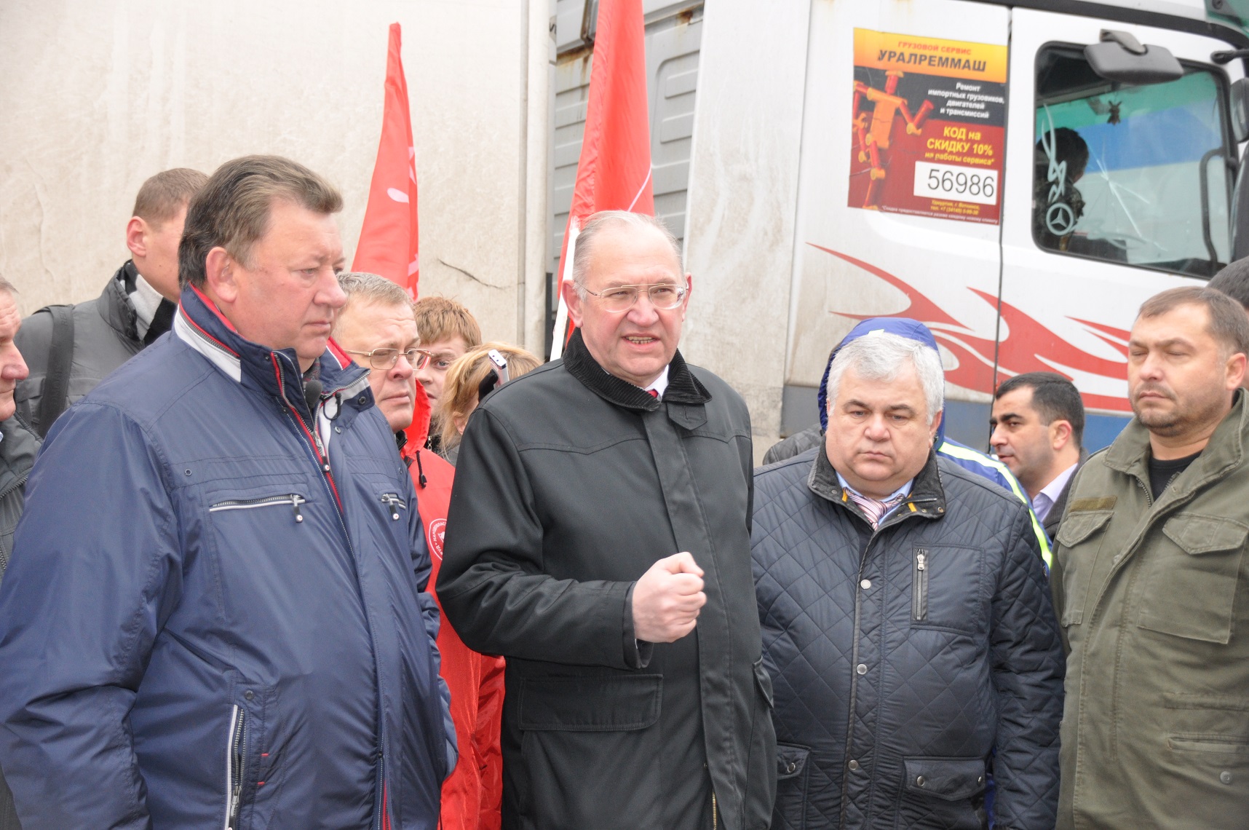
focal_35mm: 66
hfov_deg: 30.5
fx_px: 2287
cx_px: 624
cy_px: 415
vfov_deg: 20.6
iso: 800
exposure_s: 1/80
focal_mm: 44
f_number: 4.5
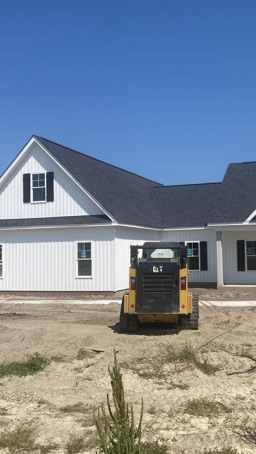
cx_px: 180
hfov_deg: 30.9
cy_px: 227
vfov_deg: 52.8
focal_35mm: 38
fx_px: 458
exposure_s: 1/4608
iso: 32
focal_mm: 4.25
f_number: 1.8
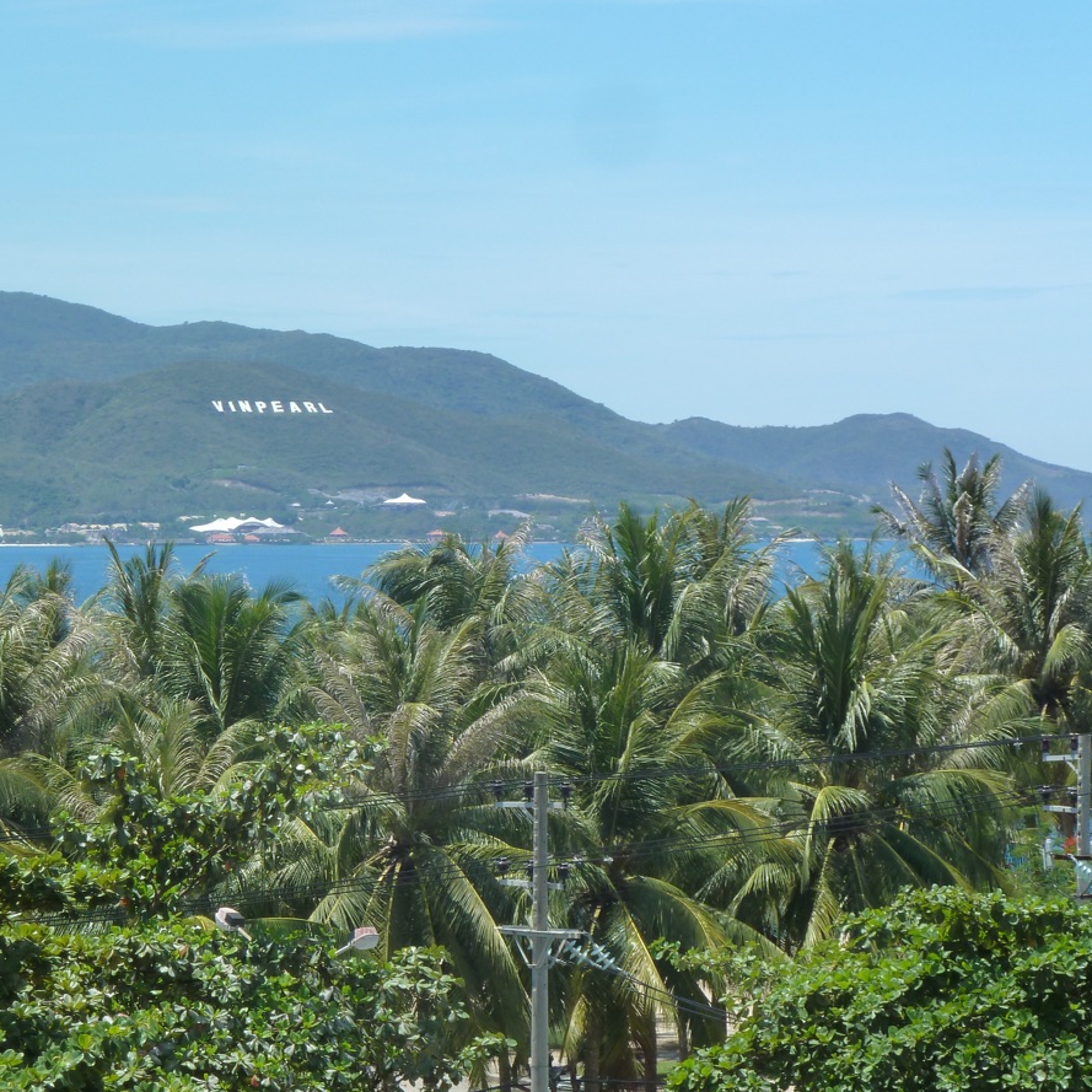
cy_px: 544
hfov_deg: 12.3
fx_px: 5068
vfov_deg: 12.3
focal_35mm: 142
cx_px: 446
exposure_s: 1/400
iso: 125
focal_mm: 19.5
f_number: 4.4
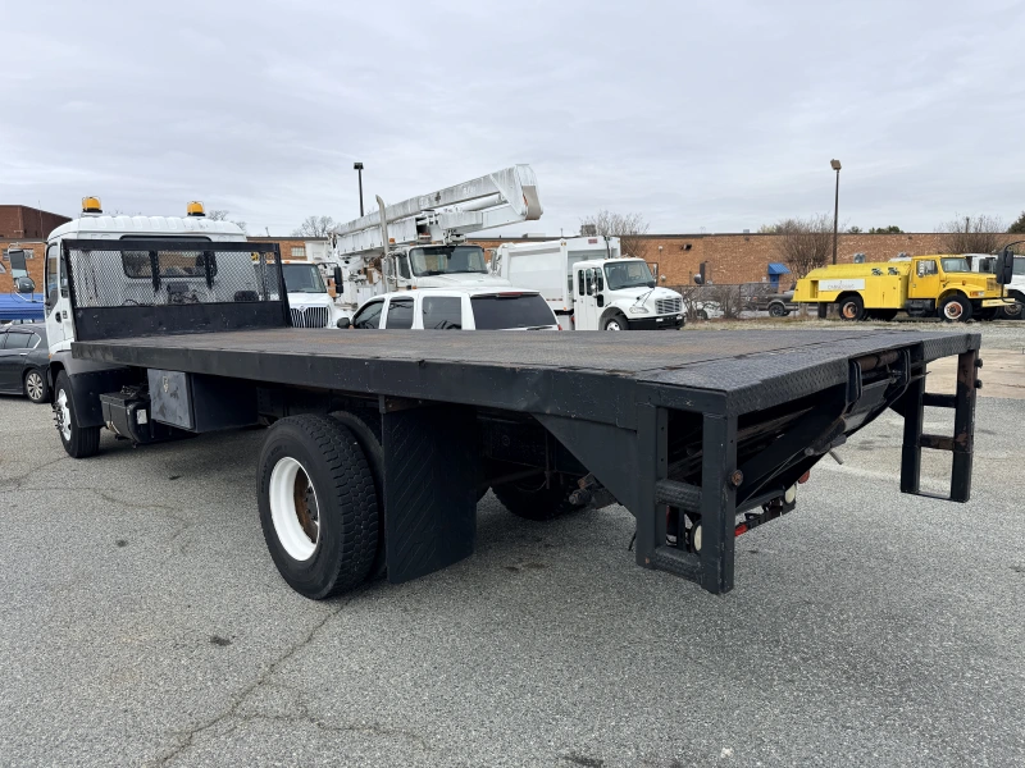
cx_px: 512
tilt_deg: -6.8
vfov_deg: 56.8
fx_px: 711
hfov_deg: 71.6
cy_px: 384
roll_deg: +1.5
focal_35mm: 24
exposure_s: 1/4167
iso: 80
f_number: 1.78
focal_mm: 6.76
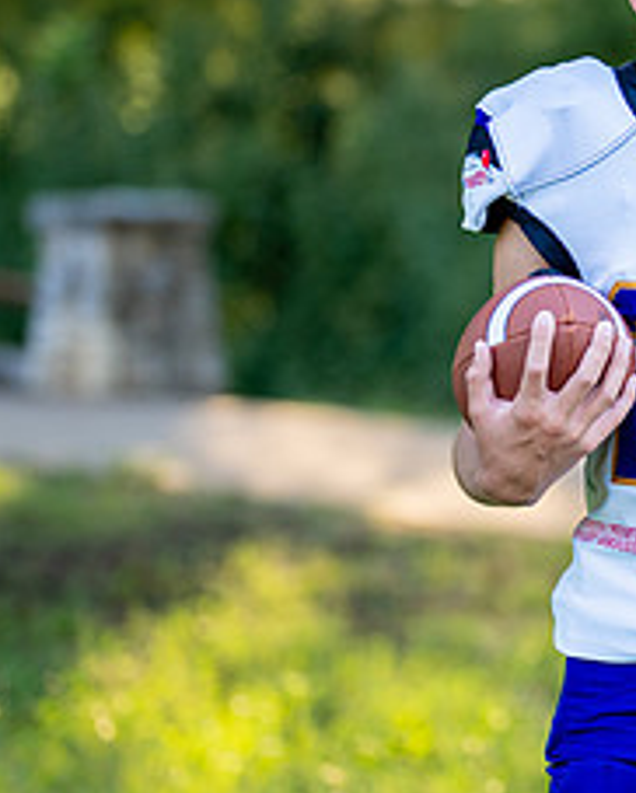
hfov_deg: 9.8
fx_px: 3666
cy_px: 337
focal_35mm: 156
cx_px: 791
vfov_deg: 12.3
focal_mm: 50
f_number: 1.2
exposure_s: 1/1000
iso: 125
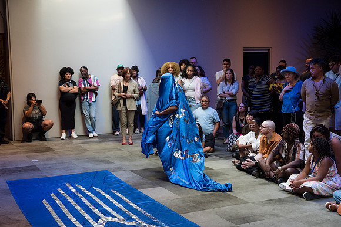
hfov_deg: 38.2
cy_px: 114
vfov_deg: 26.0
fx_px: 493
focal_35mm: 52
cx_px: 170
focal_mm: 52
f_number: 5
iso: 800
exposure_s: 1/125
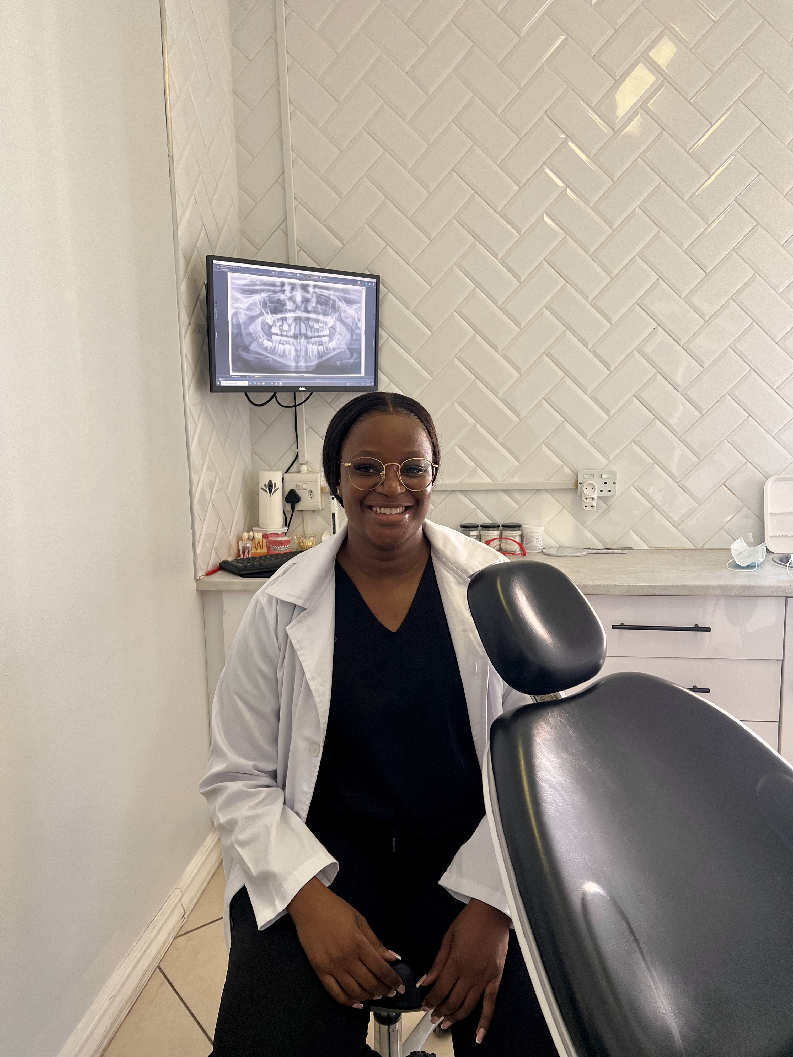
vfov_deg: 67.3
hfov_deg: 53.1
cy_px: 528
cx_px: 396
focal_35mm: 26
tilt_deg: -7.7
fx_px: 794
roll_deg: +1.2
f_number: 1.5
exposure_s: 1/100
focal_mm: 5.7
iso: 125
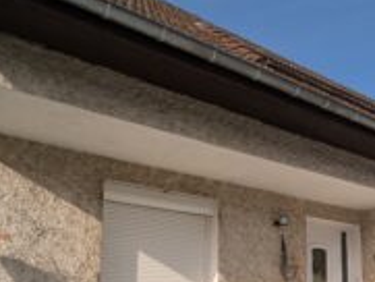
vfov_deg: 30.7
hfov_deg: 38.8
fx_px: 488
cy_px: 255
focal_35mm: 45
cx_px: 344
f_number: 2.2
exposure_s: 1/2703
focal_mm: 2.35
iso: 49
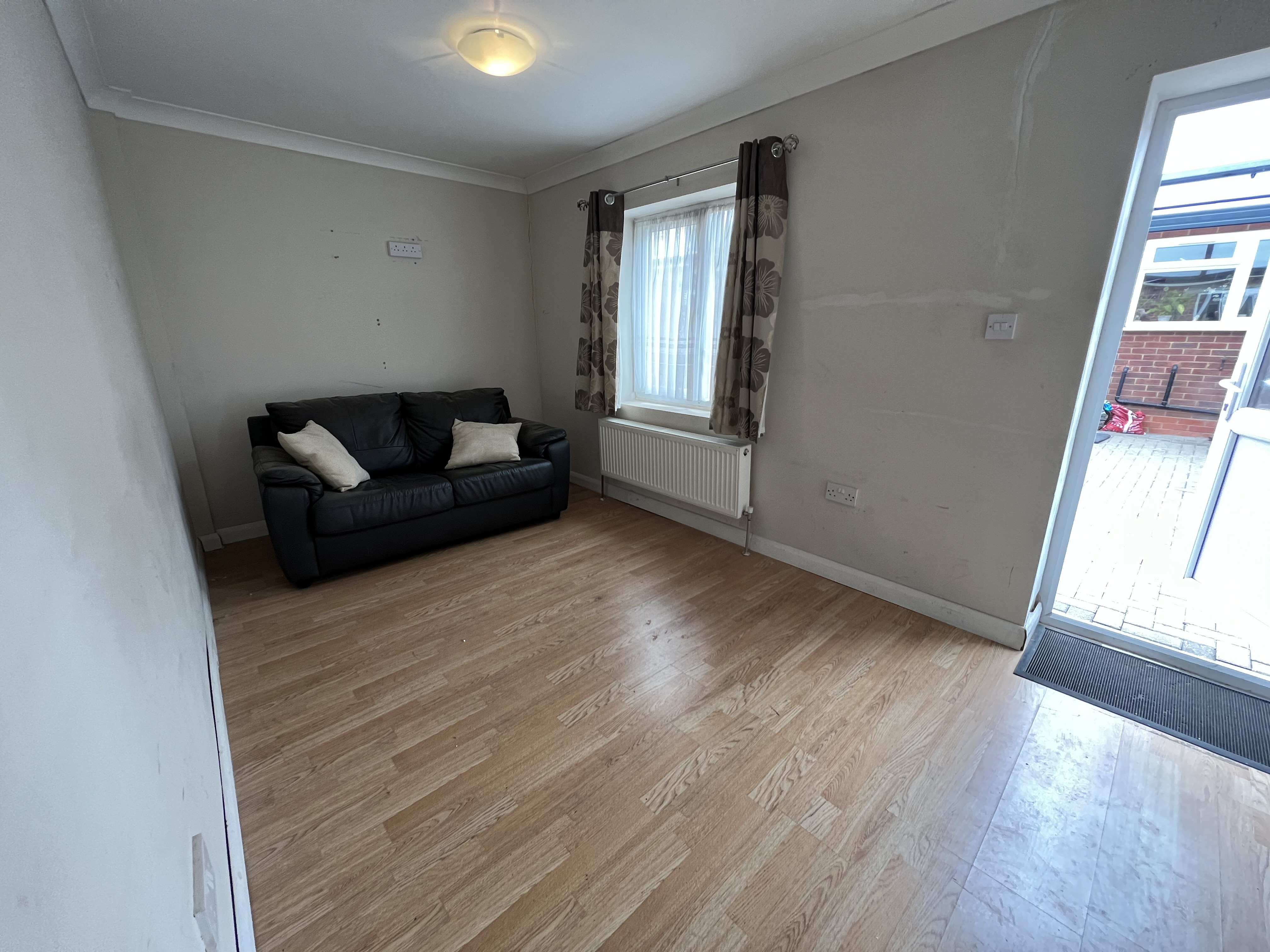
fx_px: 477
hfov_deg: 106.2
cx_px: 635
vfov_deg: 89.9
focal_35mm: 13
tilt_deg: -16.5
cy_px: 476
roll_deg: +0.5
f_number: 1.8
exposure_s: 1/100
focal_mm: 1.57
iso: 200
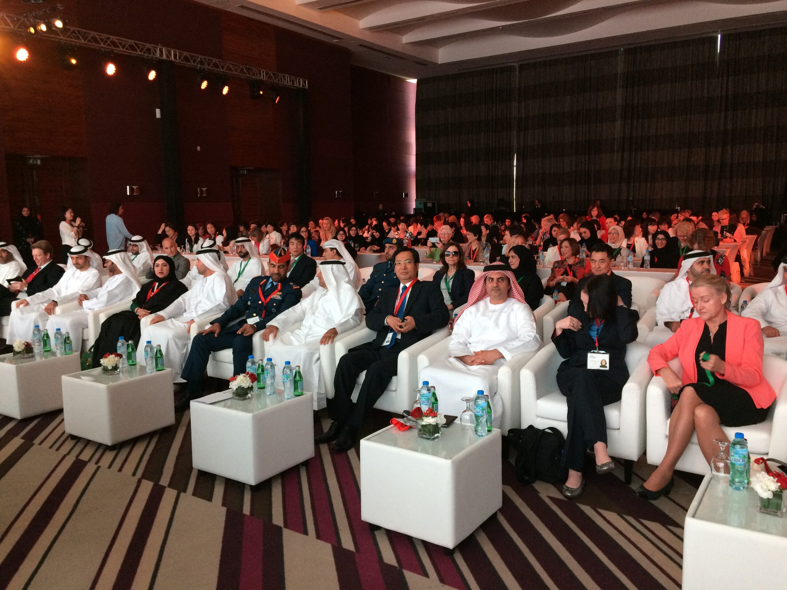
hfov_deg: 61.7
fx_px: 659
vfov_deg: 48.2
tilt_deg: -7.9
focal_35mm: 29
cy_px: 295
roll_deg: +1.4
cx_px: 394
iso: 80
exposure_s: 1/33
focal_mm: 4.15
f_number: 2.2
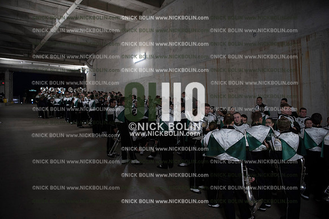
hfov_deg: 73.7
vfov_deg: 53.2
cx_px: 164
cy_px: 110
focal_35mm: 24
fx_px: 219
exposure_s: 1/125
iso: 1250
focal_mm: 24
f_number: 2.8
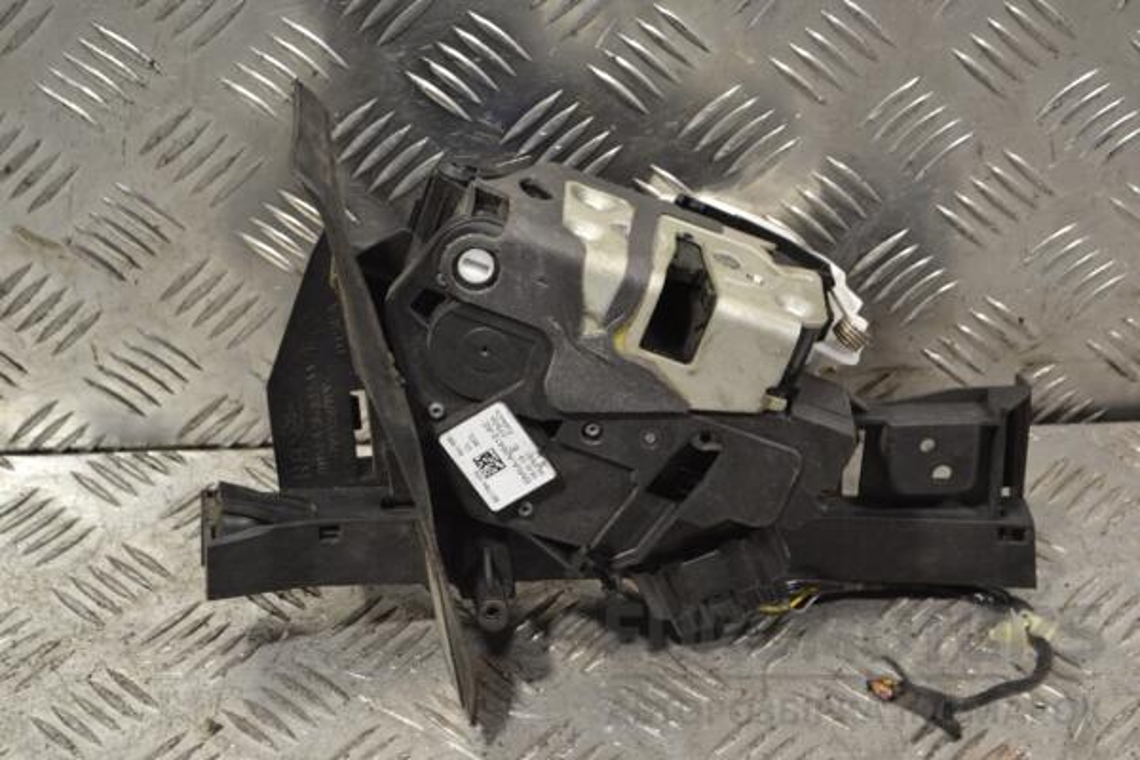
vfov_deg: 16.6
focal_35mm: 82
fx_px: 2612
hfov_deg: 24.6
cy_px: 380
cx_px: 570
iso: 400
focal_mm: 55
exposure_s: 1/50
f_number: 5.6
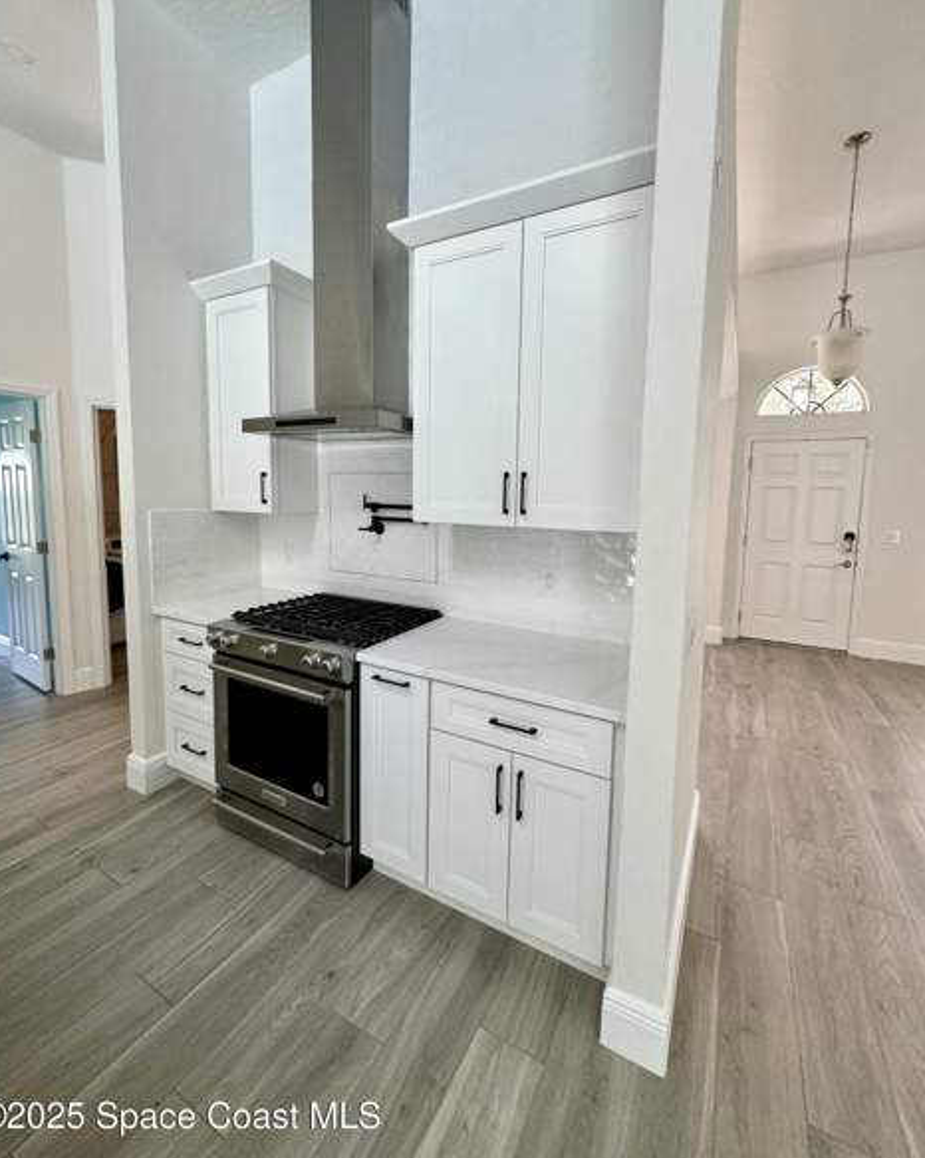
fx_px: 514
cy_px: 538
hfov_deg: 84.0
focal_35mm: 15
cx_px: 453
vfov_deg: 96.7
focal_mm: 2.22
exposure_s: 1/99
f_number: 2.2
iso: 160
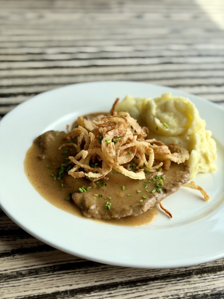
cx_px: 112
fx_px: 414
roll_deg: -5.8
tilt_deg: -36.4
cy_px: 150
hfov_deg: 30.3
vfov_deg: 39.7
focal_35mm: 48
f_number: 1.78
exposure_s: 1/885
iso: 64
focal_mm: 6.76
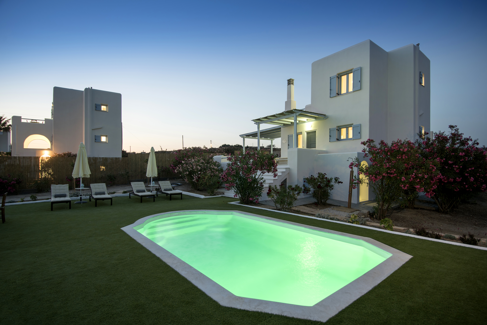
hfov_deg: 93.3
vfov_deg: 70.5
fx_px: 230
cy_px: 162
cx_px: 244
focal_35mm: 17
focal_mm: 17
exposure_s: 1
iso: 100
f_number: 4.5
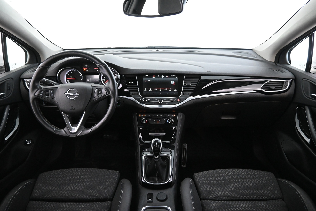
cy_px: 106
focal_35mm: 24
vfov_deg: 53.1
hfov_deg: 73.7
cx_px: 158
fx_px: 211
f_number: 3.5
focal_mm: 16
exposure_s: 1/25
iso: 4000
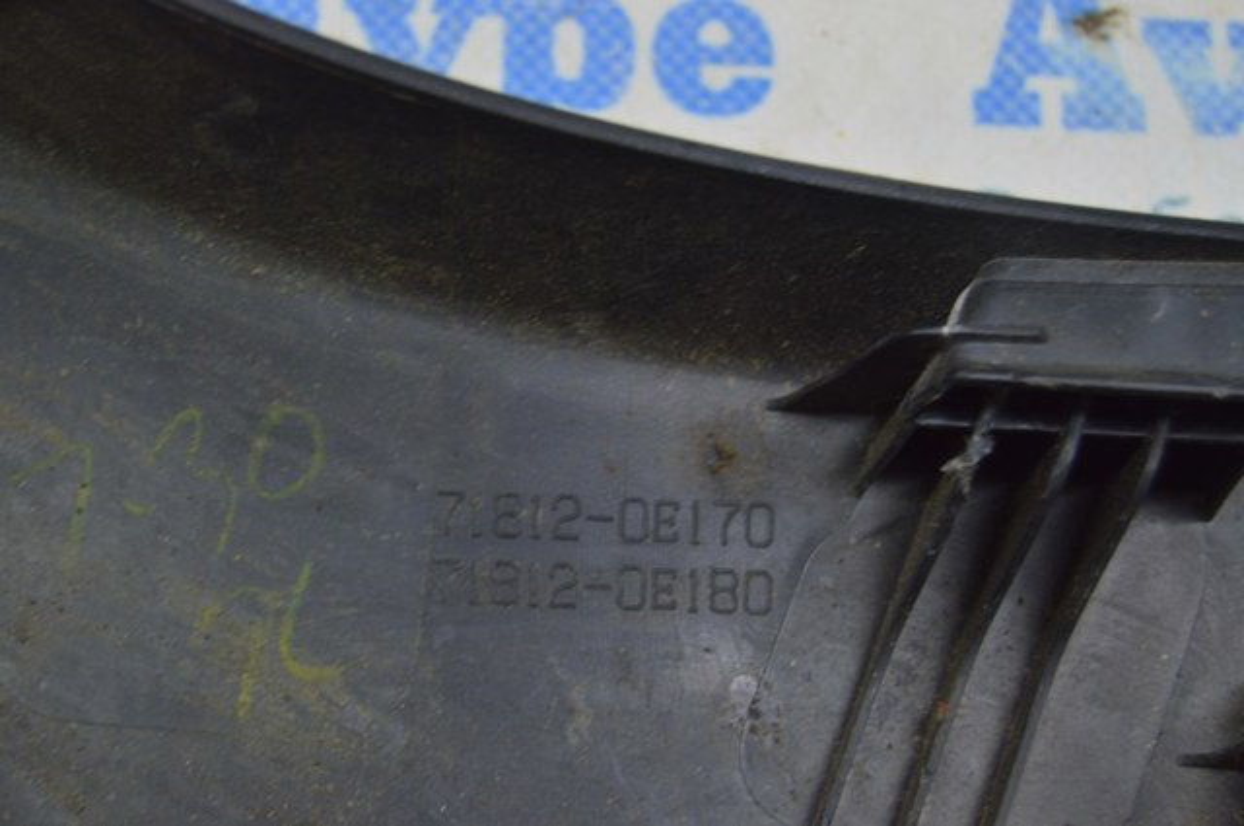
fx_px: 2847
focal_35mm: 82
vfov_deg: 16.5
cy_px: 413
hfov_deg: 24.6
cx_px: 622
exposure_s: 1/20
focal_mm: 55
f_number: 5.6
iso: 400
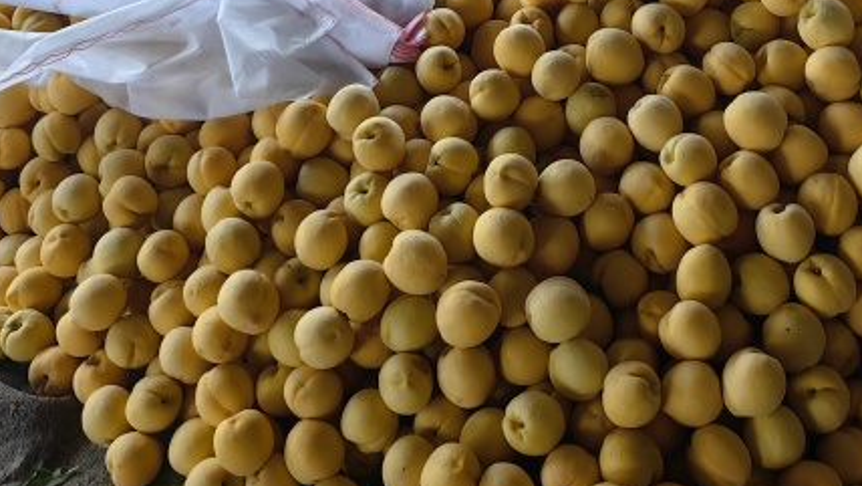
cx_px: 495
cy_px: -105
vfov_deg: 20.4
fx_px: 1257
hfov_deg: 37.8
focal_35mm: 55
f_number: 2
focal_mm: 5.75
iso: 50
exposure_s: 1/188
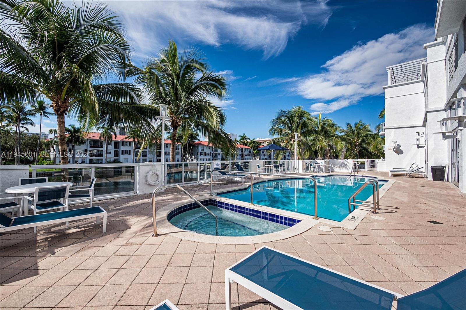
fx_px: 181
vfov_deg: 81.2
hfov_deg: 104.3
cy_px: 155
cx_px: 233
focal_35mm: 14
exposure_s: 1/1600
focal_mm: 7
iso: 100
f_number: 4.5
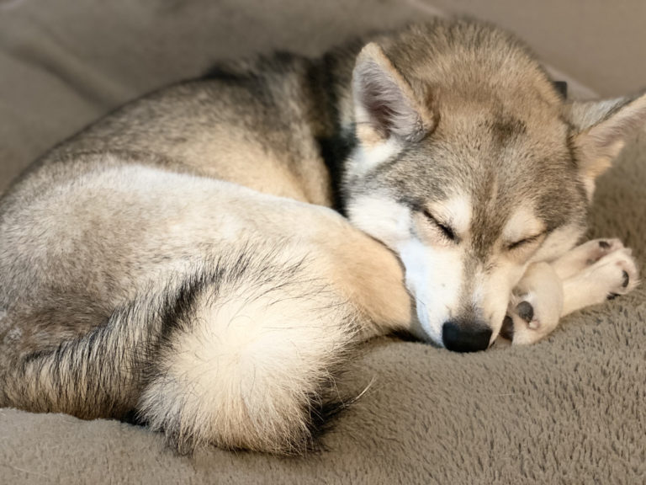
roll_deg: -2.4
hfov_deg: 36.8
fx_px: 970
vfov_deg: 28.0
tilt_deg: -24.1
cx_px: 323
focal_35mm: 52
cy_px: 242
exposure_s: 1/20
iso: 400
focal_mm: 6
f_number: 2
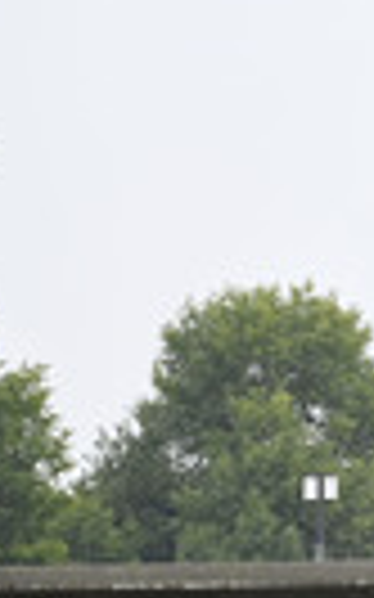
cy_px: 607
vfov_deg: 3.0
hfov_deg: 1.9
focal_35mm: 693
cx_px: 840
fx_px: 11314
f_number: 4
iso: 220
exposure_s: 1/500
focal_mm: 200
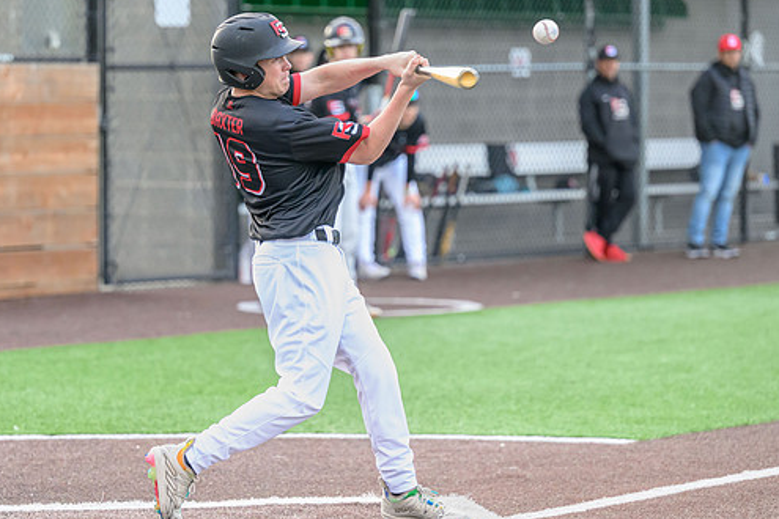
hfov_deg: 11.9
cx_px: 309
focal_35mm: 172
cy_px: 248
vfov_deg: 8.0
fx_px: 3722
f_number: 2.8
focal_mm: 125
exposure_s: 1/2000
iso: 4000
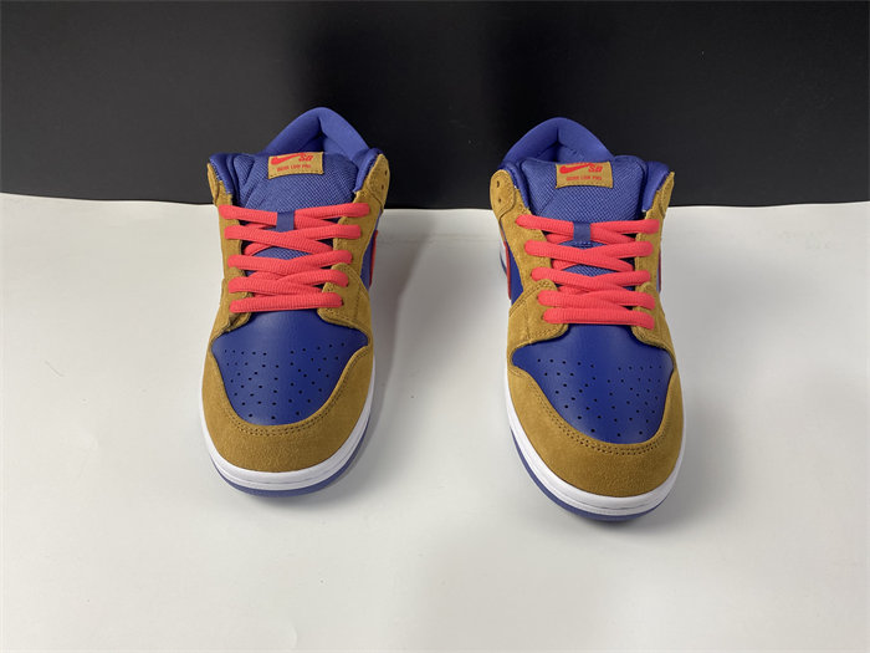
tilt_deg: -38.7
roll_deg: +0.5
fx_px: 653
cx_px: 435
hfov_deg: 67.3
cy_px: 326
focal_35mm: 26
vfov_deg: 53.1
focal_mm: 4.25
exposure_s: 1/100
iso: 64
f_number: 1.8
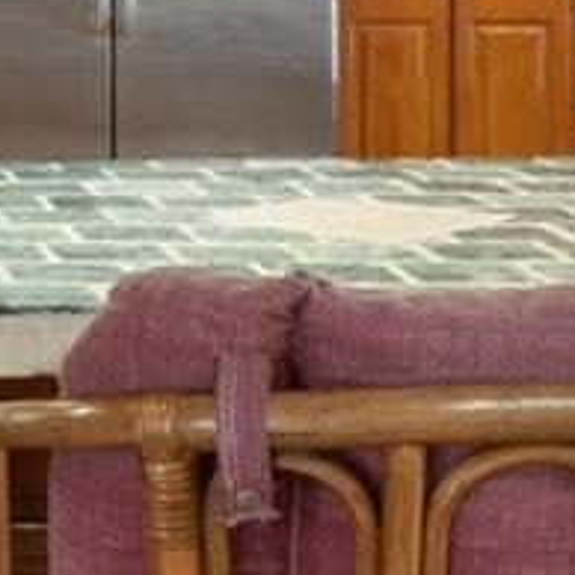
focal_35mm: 126
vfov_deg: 13.4
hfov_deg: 12.8
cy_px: -169
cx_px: -403
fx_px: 2368
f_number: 8
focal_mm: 12
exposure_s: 1.5
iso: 250
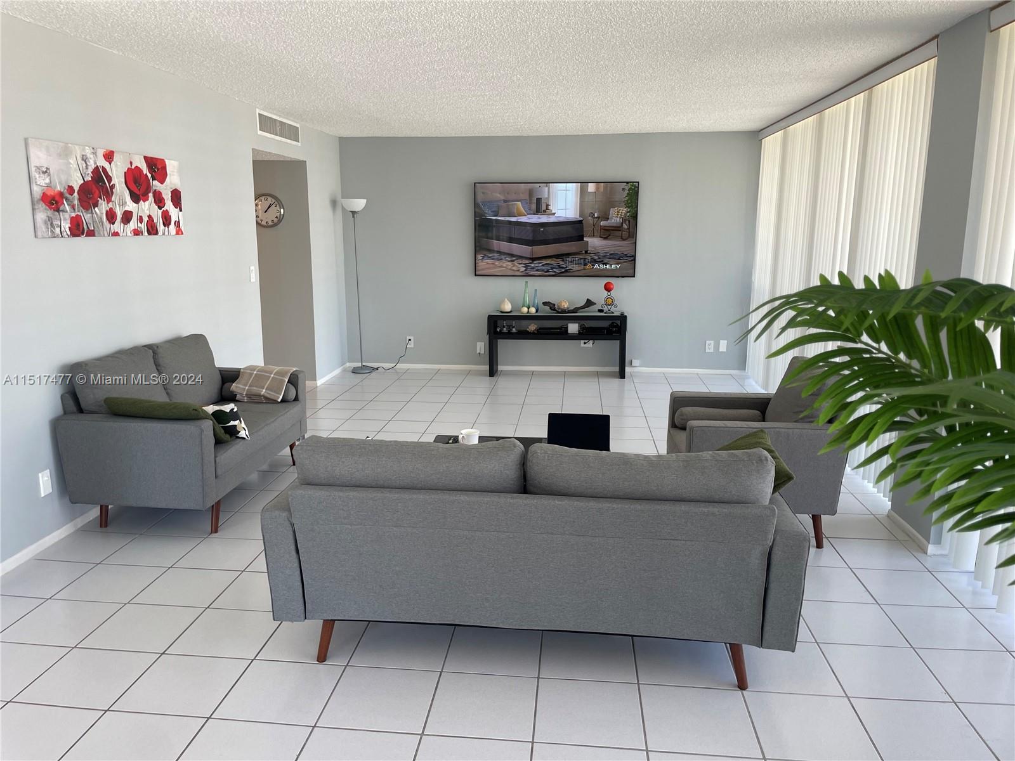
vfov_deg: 53.1
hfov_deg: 67.3
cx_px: 508
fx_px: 762
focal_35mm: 26
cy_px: 380
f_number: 1.6
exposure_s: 1/120
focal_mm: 4.2
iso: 50
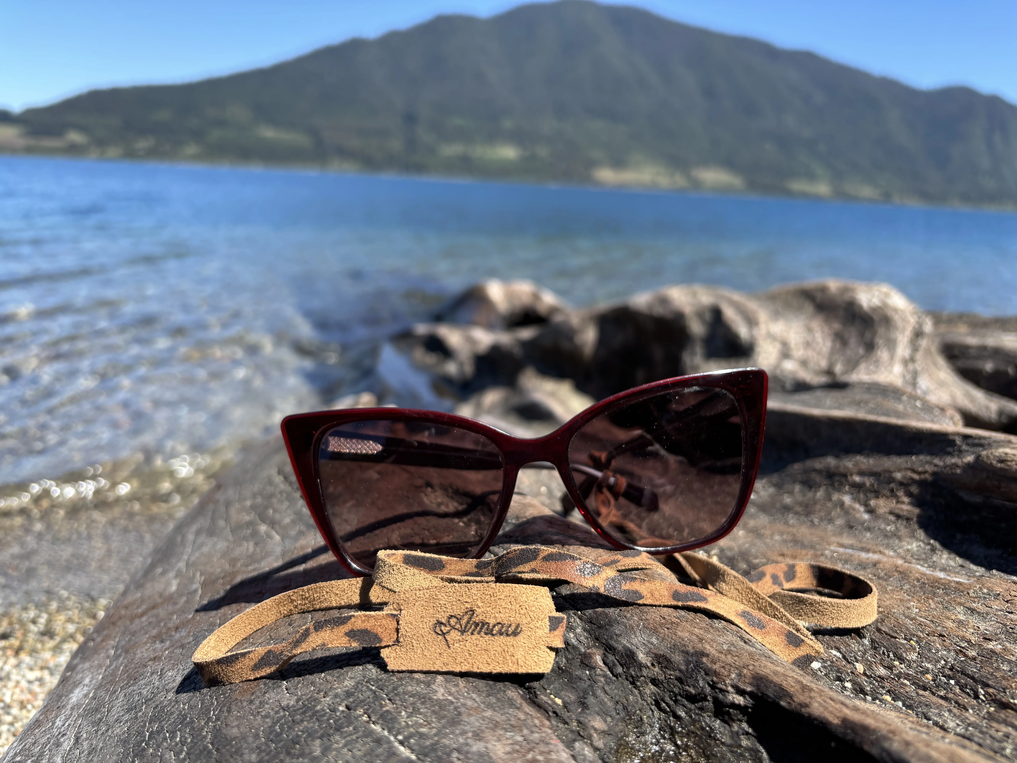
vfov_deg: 53.1
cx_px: 508
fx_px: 764
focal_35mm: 26
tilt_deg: -15.6
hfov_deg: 67.3
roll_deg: -2.3
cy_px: 382
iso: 50
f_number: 1.6
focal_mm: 5.96
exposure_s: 1/1233
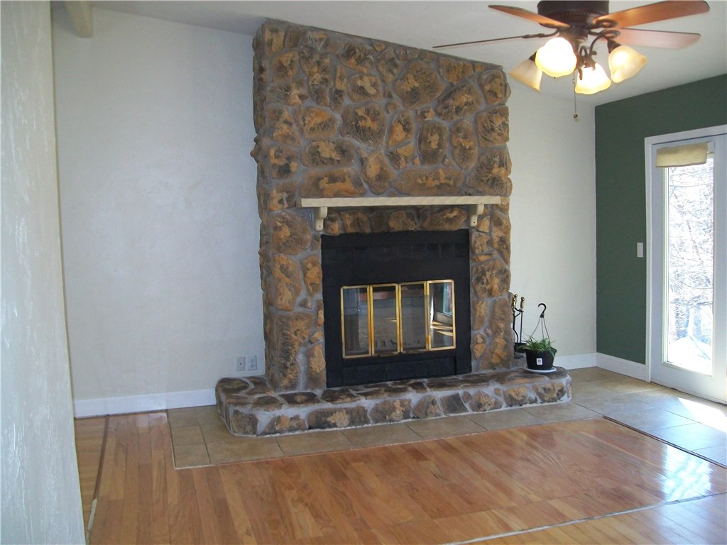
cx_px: 364
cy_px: 272
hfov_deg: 54.0
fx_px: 714
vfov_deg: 41.8
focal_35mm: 34
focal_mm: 6.1
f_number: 2.7
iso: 160
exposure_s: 1/60
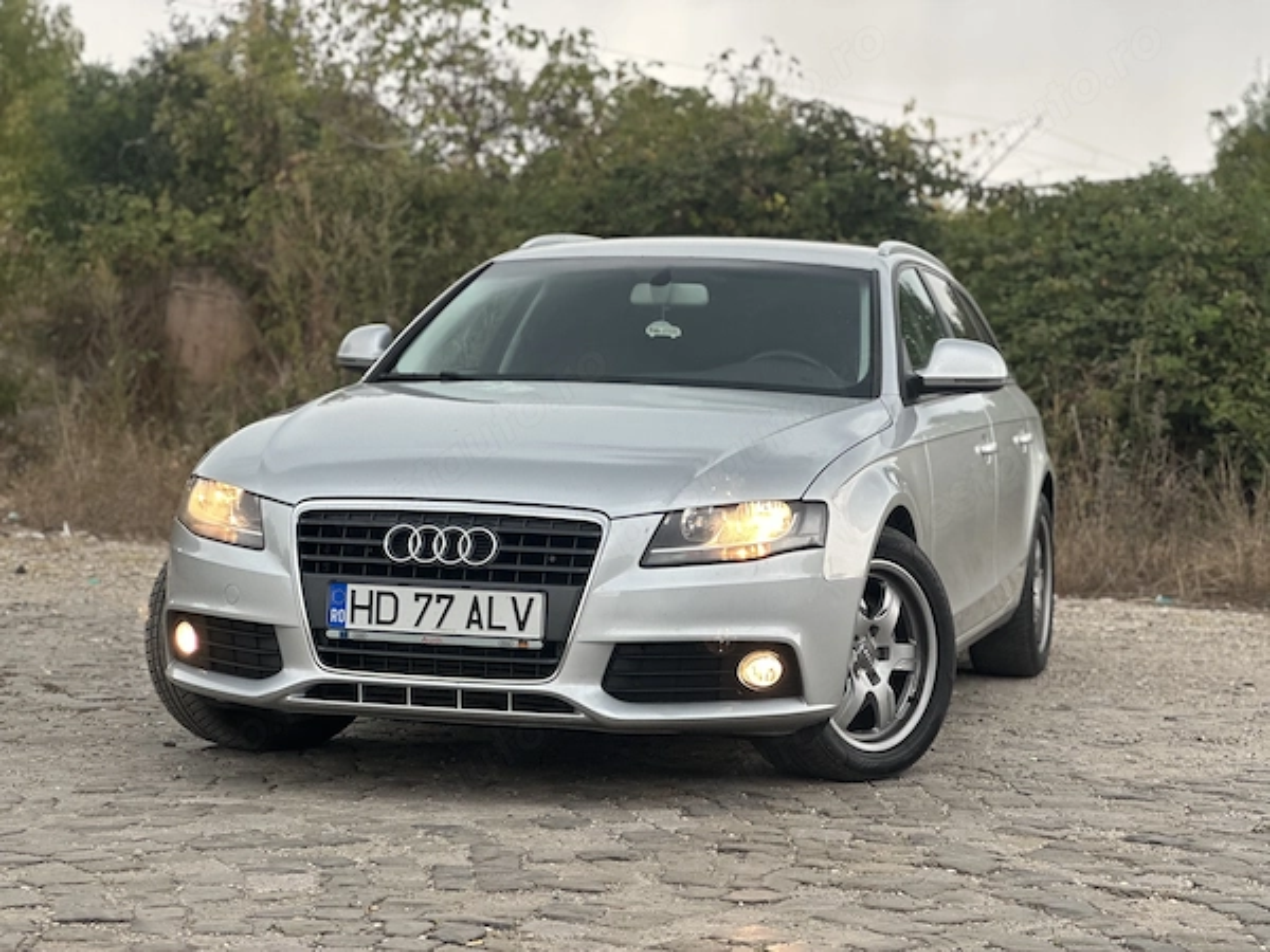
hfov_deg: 25.3
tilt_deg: +1.0
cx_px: 635
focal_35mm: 77
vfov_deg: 19.1
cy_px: 476
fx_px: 2825
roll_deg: -0.8
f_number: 2.8
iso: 50
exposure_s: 1/121
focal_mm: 9
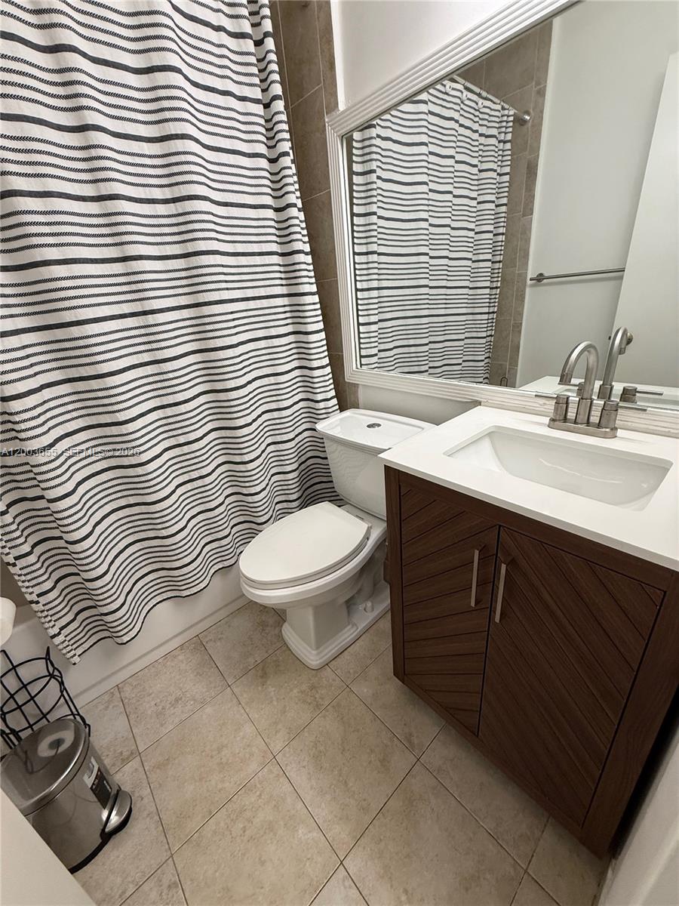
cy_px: 453
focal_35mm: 14
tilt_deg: -22.4
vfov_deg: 102.1
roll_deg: +4.5
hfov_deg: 85.7
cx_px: 340
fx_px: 366
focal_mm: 2.22
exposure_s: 1/120
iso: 200
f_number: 2.2
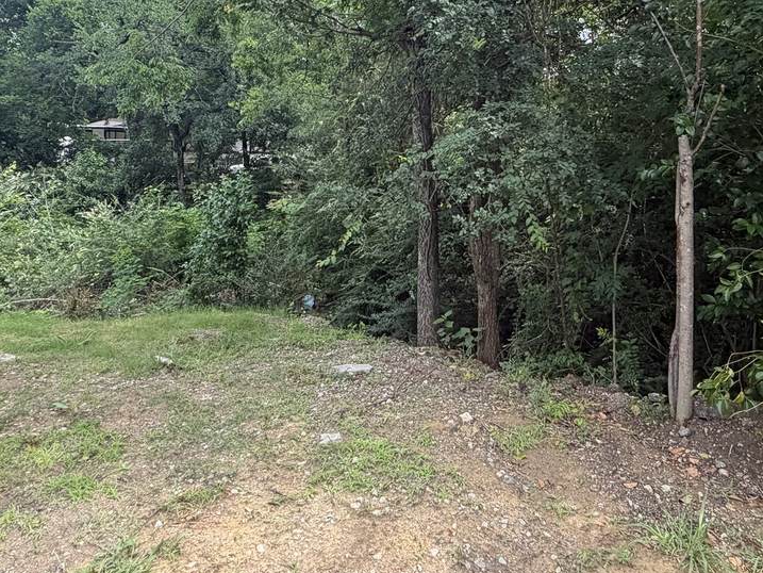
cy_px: 186
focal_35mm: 25
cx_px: 424
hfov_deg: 69.2
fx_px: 551
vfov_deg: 53.7
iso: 64
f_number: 2.2
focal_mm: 2.22
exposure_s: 1/498
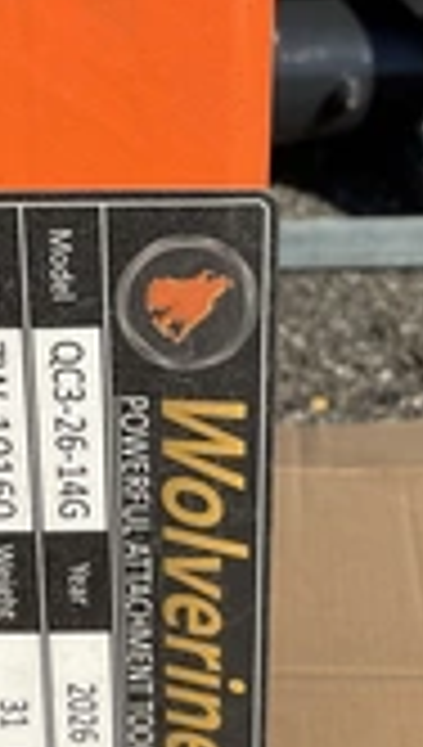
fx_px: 1508
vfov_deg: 27.7
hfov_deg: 15.9
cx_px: 135
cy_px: 486
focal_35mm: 76
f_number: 1.8
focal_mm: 3
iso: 25
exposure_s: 1/2141
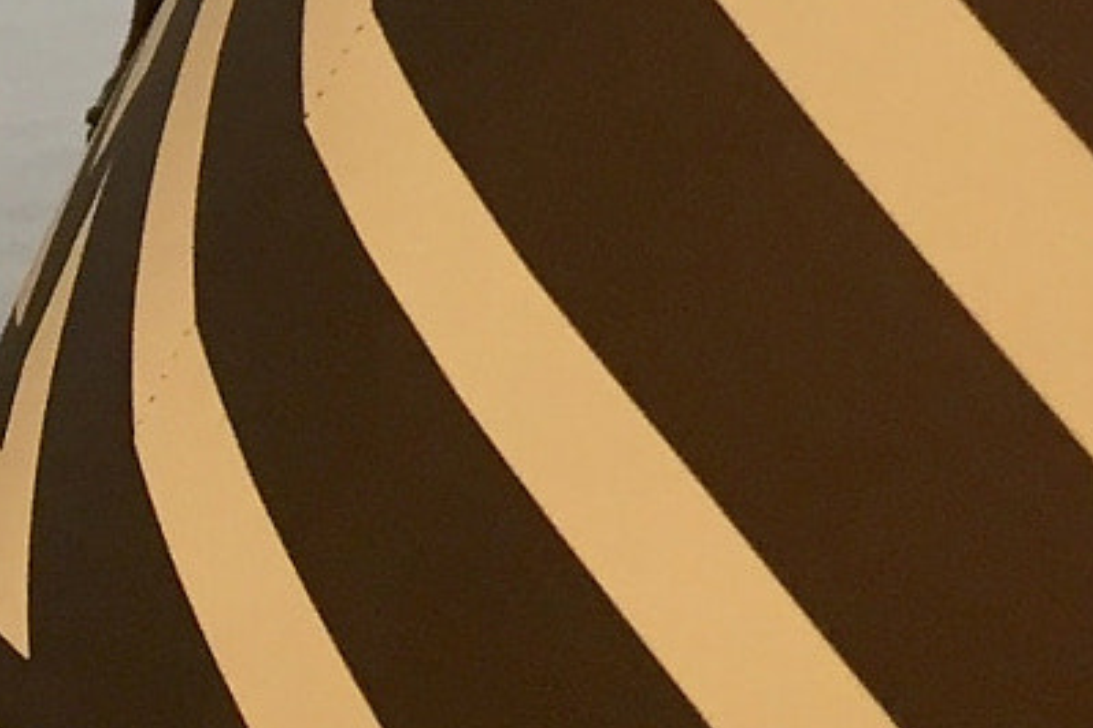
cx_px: -592
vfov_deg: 11.0
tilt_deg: -2.8
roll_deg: -1.2
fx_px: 3673
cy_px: -301
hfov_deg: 15.5
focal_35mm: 121
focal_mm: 4.15
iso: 50
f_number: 2.2
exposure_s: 1/33
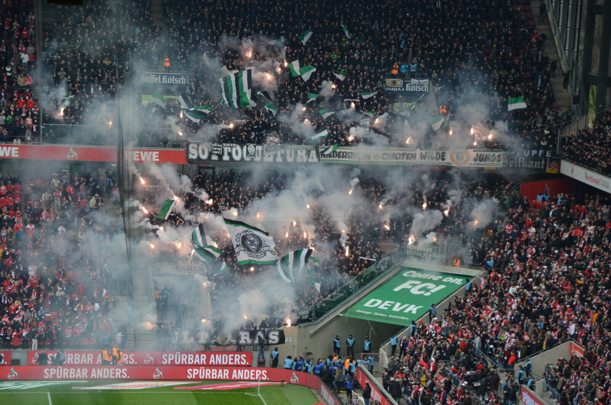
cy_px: 202
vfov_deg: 9.3
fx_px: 2490
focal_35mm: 147
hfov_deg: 14.0
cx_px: 306
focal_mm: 98
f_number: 5.6
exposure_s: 1/400
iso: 400
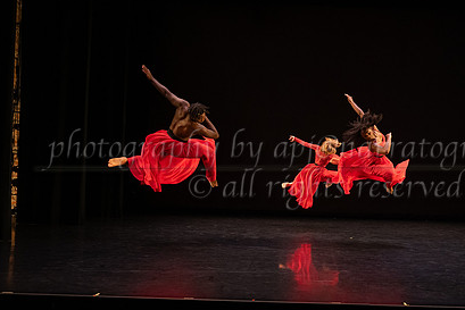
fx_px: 569
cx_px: 313
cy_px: 166
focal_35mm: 44
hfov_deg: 43.8
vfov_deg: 30.5
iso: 1600
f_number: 4
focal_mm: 31
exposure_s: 1/500
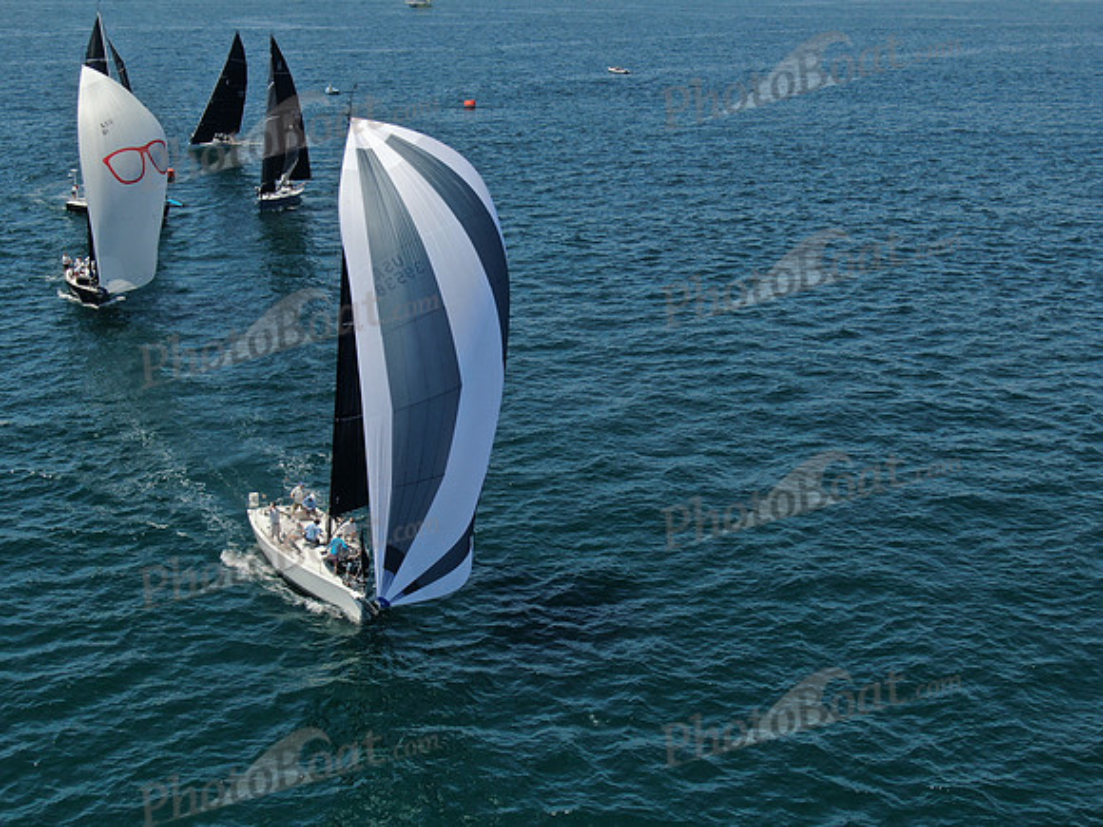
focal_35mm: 48
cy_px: 414
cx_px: 552
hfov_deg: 39.7
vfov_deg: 30.3
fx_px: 1529
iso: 100
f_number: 3.8
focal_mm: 8.6
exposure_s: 1/1000
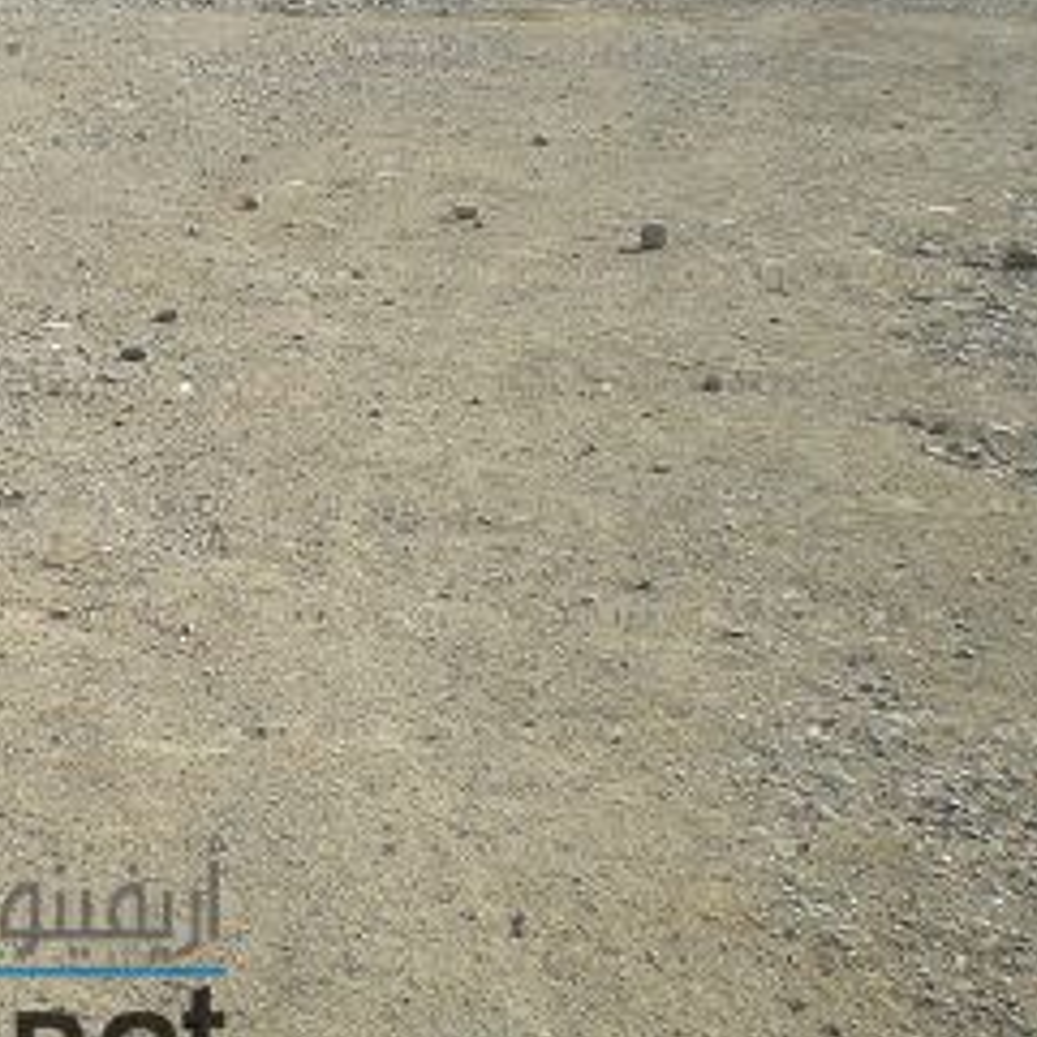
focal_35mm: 89
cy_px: 217
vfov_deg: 19.3
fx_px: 3016
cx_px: -164
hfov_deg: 18.6
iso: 50
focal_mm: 6.3
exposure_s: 1/285
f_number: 4.6
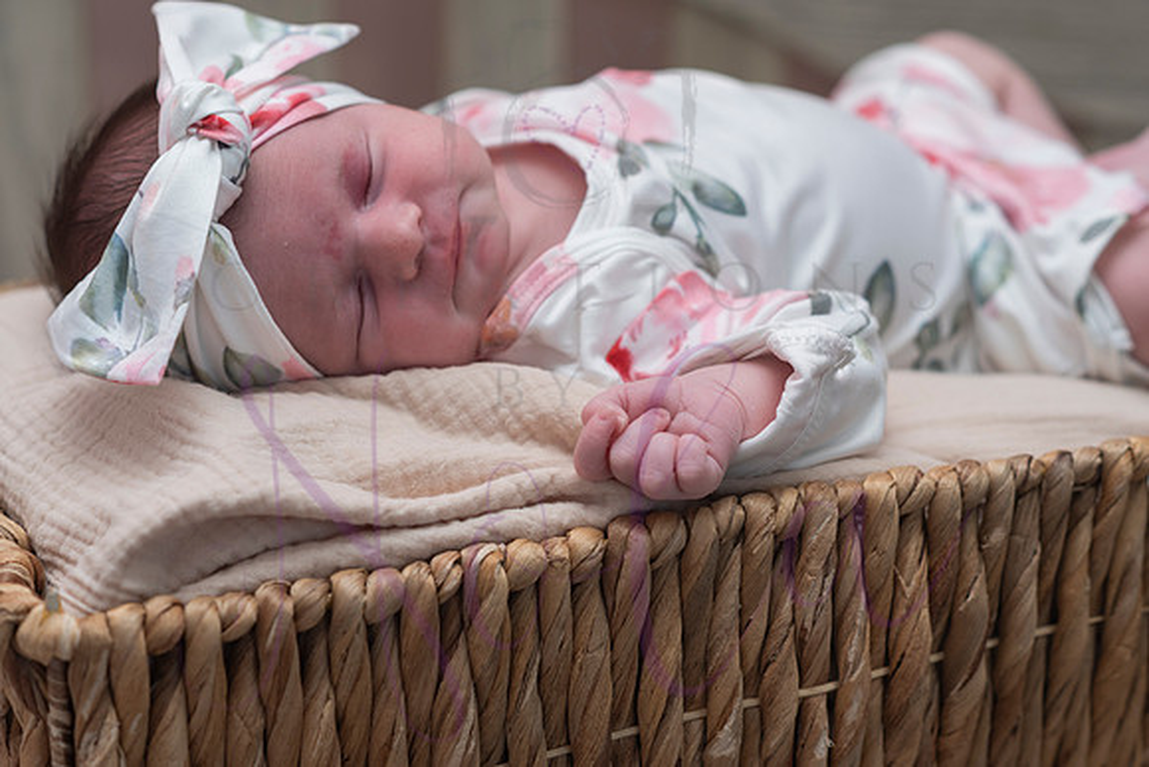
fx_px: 2781
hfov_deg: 23.3
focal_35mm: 87
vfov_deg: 15.7
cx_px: 574
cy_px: 384
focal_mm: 85
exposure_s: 1/320
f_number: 4
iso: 400
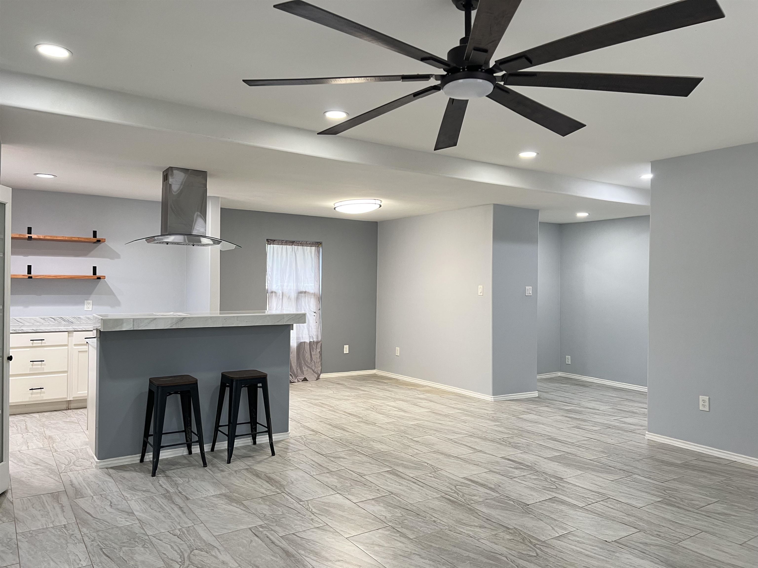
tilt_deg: -1.0
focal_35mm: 26
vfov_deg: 53.1
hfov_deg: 67.3
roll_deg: -0.8
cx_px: 379
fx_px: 569
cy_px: 284
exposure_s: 1/60
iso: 100
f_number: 1.5
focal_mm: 5.7
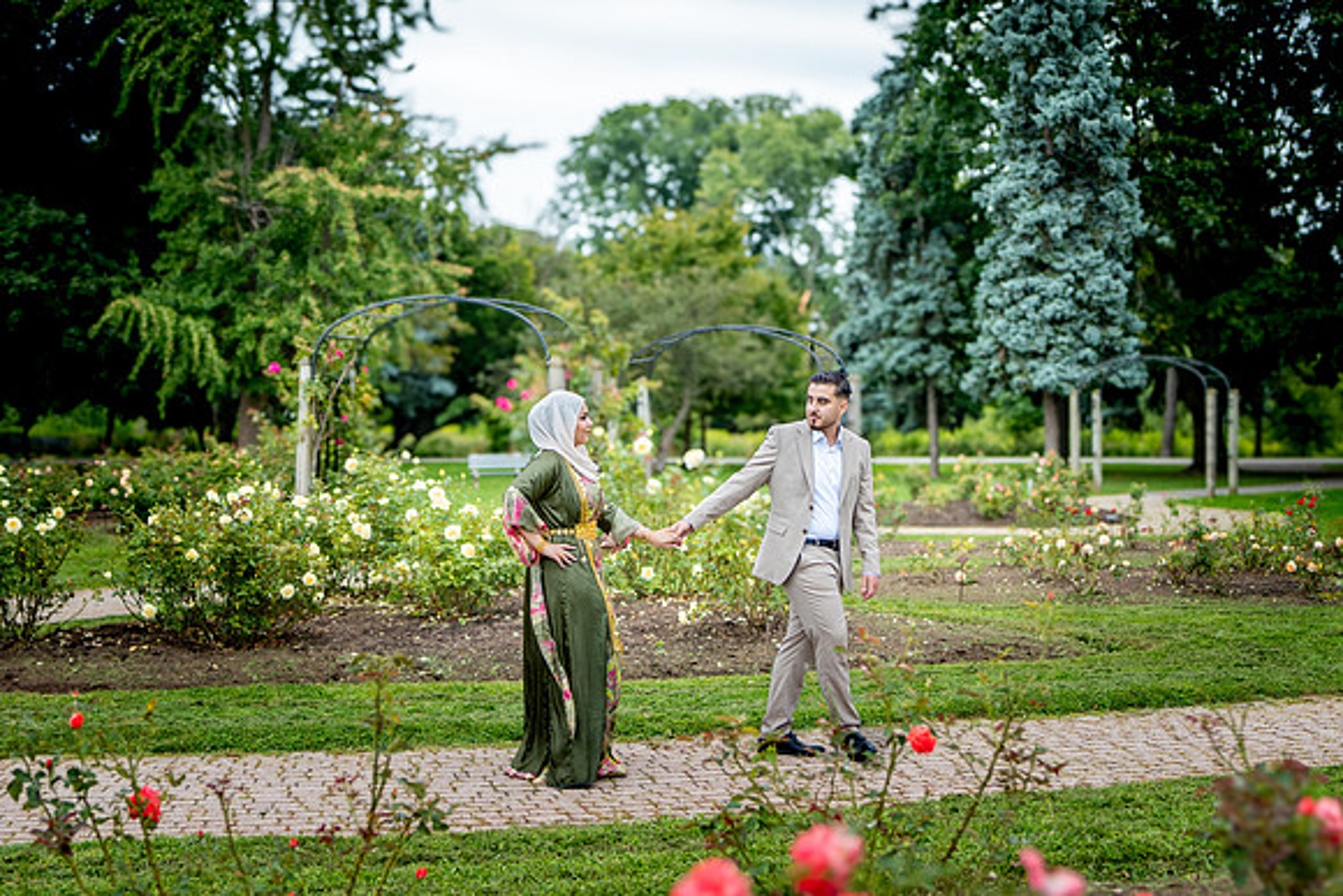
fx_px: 1940
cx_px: 672
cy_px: 448
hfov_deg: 38.2
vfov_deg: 26.0
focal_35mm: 52
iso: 200
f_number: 2
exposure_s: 1/2000
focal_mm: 35
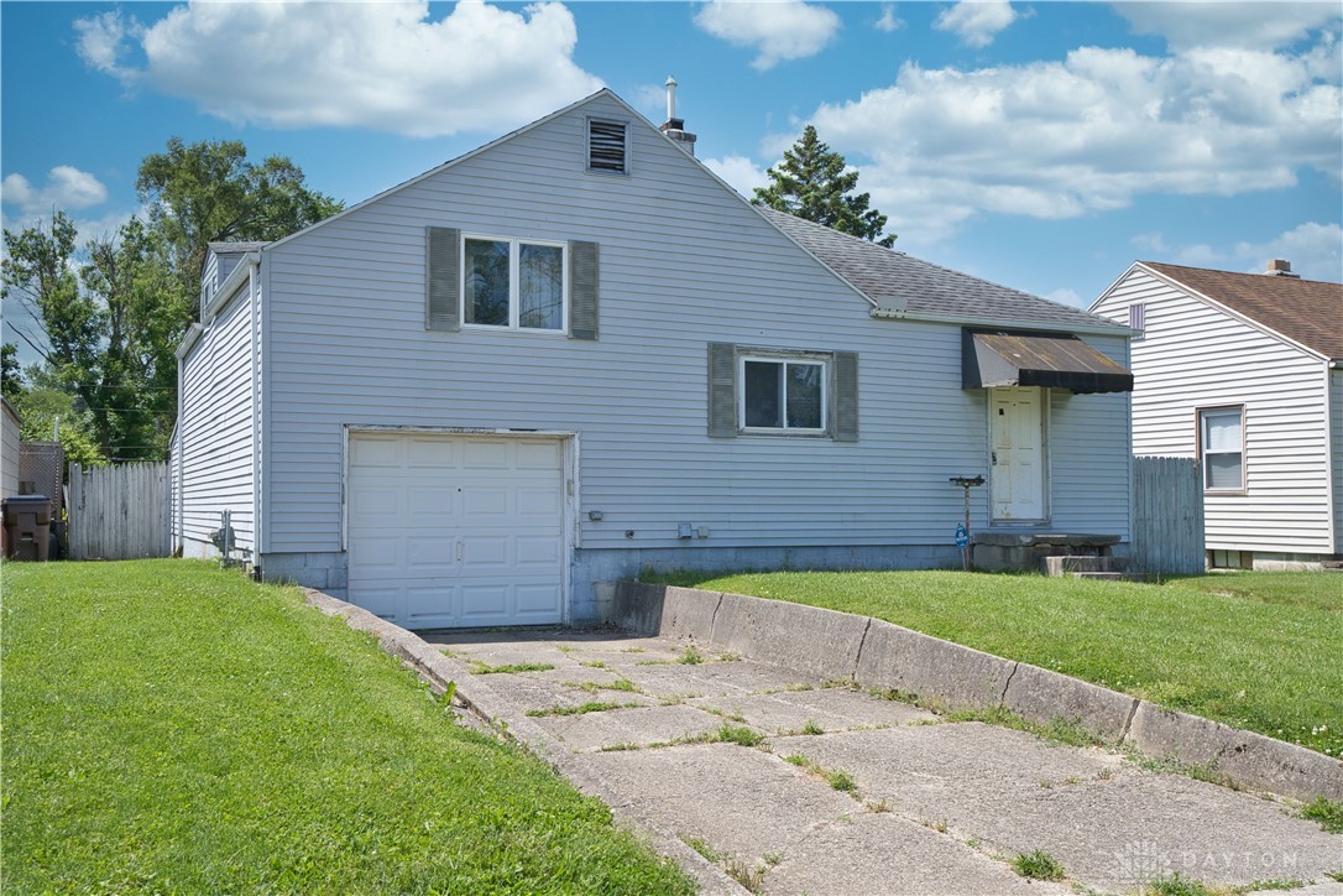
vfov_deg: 38.9
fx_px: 1268
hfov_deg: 55.8
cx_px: 672
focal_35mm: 34
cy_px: 448
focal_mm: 34
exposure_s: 1/125
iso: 125
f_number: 10
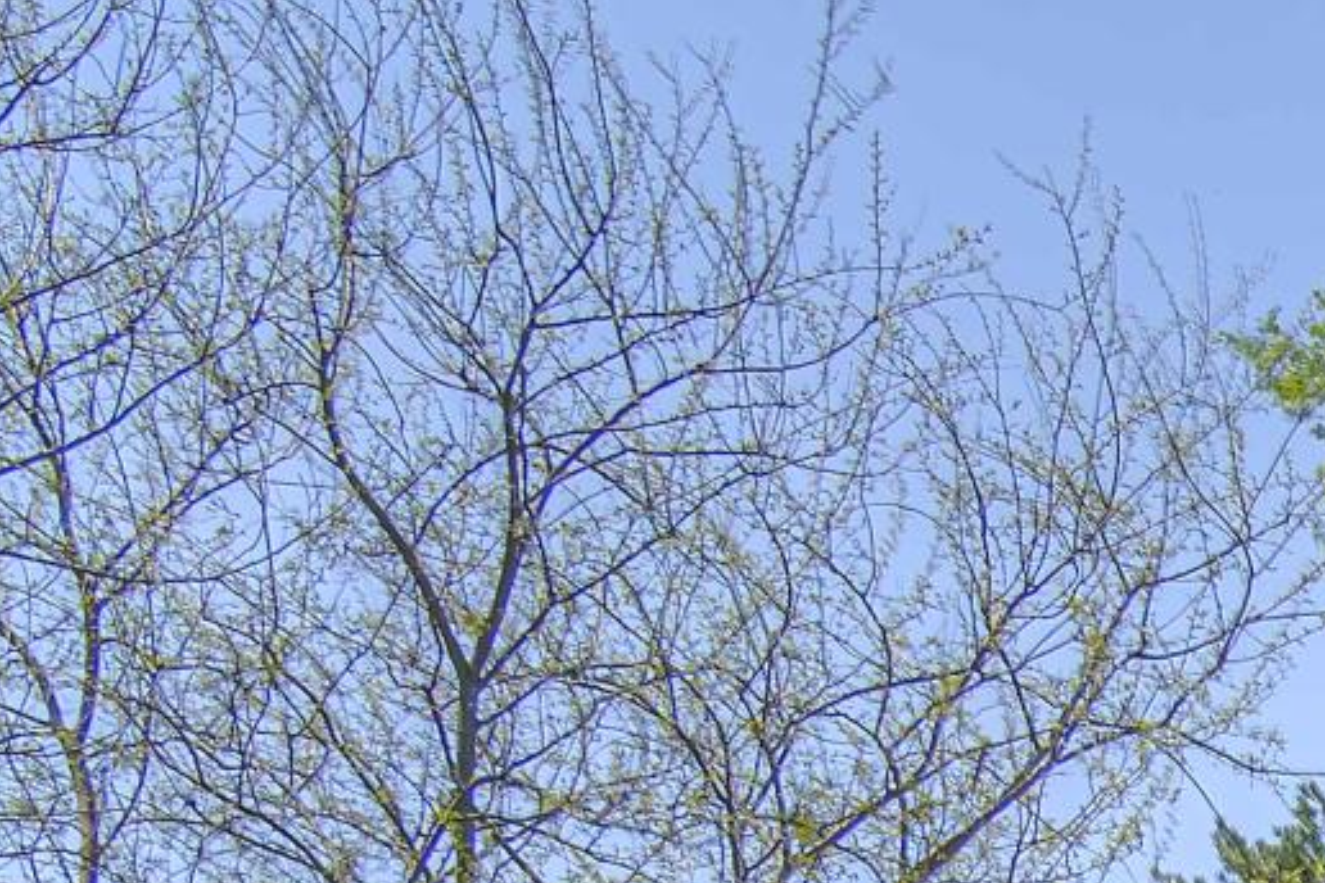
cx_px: 3148
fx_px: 7066
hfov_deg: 9.5
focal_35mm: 192
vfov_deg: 6.7
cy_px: 2300
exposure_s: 1/640
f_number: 4.5
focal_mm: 33
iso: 100
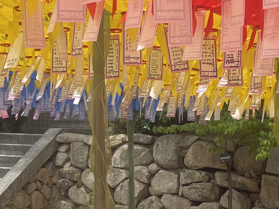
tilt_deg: +12.2
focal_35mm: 107
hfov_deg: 17.1
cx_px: -103
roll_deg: -2.0
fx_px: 862
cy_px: -11
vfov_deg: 13.6
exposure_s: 1/1742
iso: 32
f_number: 1.6
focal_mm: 4.2
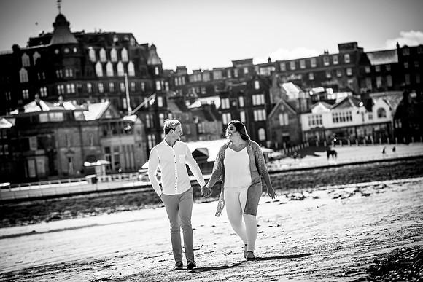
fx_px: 2350
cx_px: 212
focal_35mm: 200
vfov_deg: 6.9
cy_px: 141
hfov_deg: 10.3
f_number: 5.6
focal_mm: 200
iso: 320
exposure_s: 1/3200
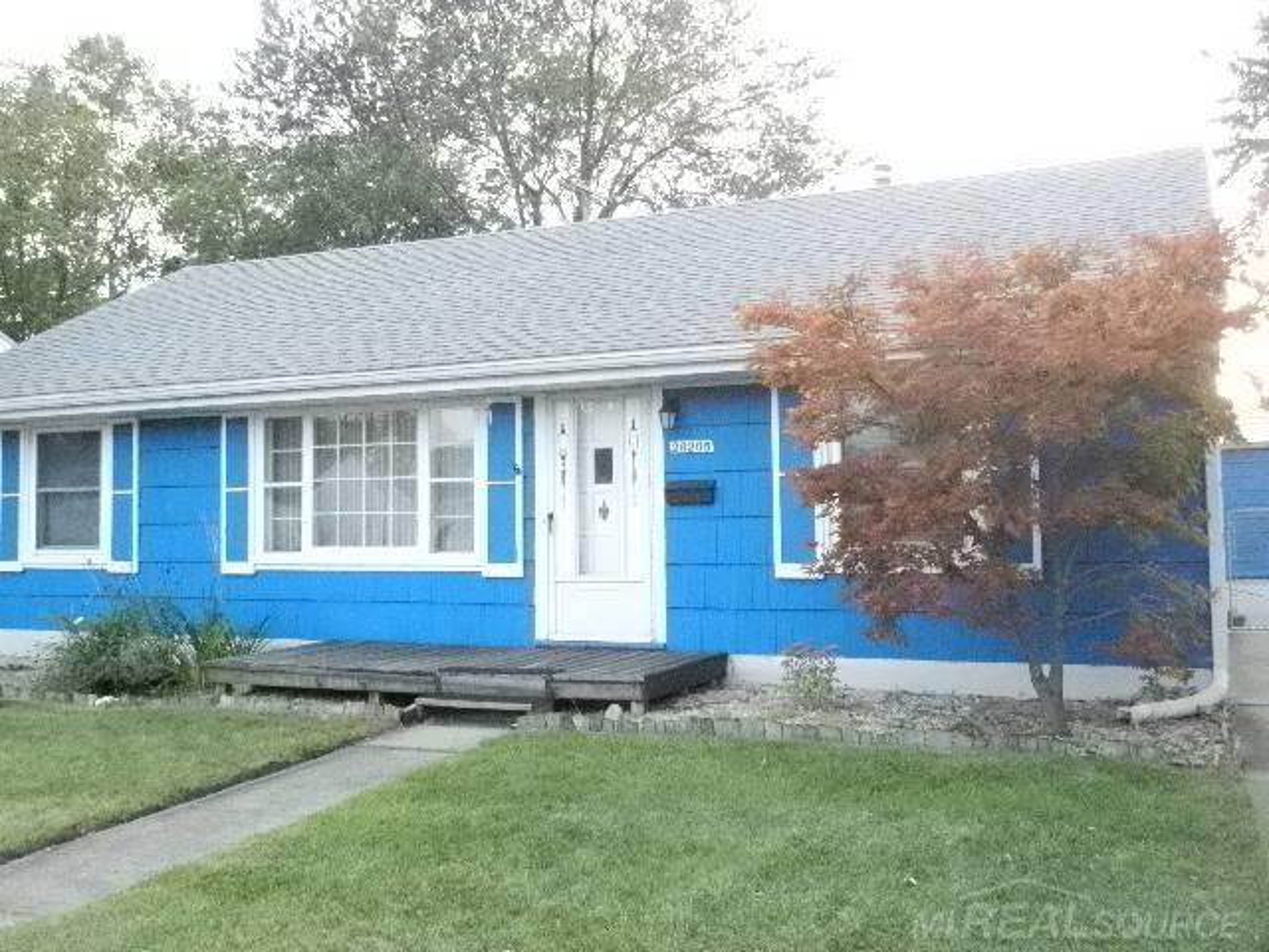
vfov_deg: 42.9
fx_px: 1210
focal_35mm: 33
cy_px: 476
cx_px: 634
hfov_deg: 55.4
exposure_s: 1/250
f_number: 3.8
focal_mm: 5.9
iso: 3200
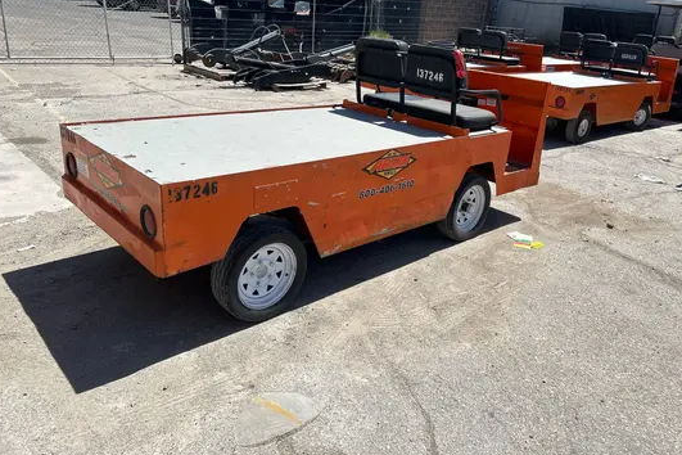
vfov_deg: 46.3
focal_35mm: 28
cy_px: 201
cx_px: 347
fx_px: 530
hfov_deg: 65.5
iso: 50
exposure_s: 1/4831
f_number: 1.5
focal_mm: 5.7
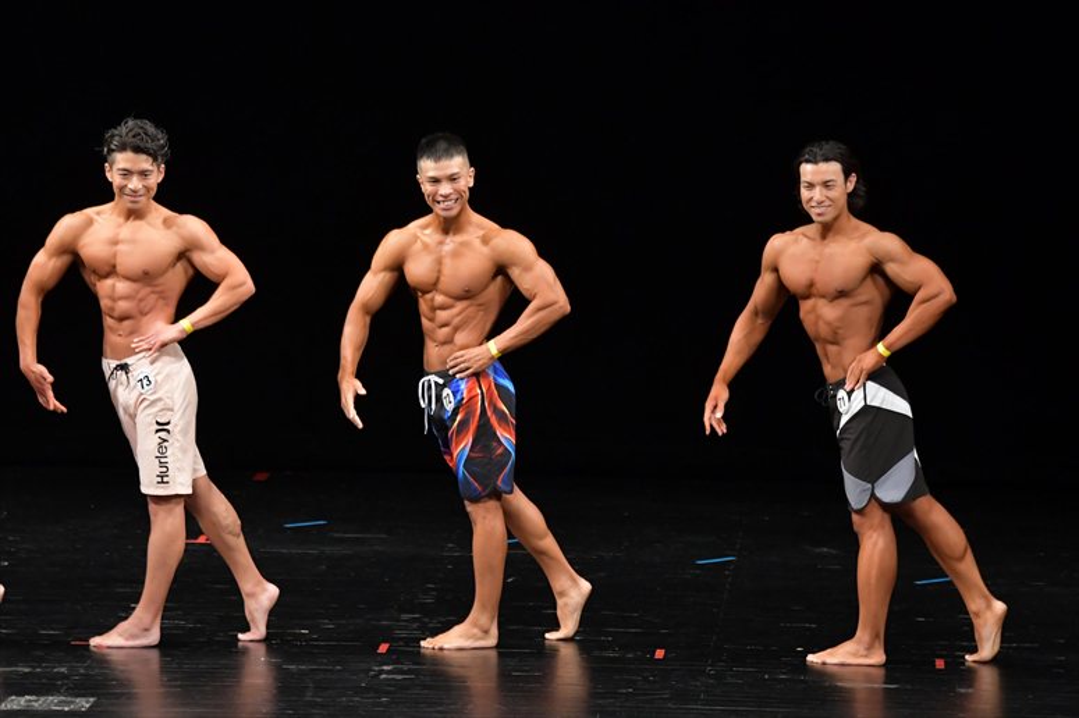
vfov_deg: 5.7
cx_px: 540
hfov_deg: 8.6
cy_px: 359
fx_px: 7190
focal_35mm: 240
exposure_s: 1/400
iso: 3200
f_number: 5.6
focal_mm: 160
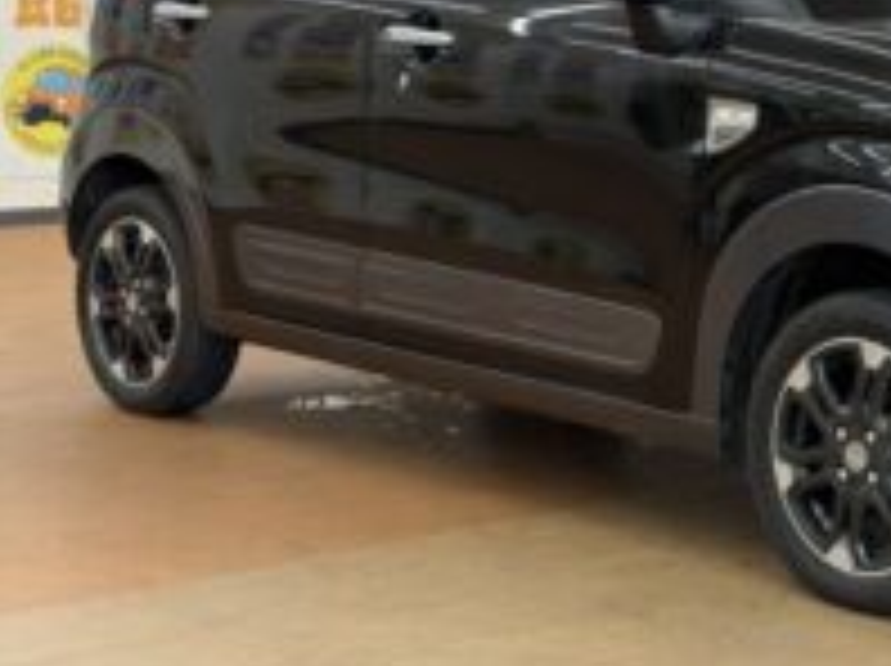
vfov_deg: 15.9
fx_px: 2365
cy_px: 155
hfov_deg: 20.9
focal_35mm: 92
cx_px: 783
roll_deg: -0.7
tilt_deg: -3.2
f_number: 1.6
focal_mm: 5.96
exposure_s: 1/50
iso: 40
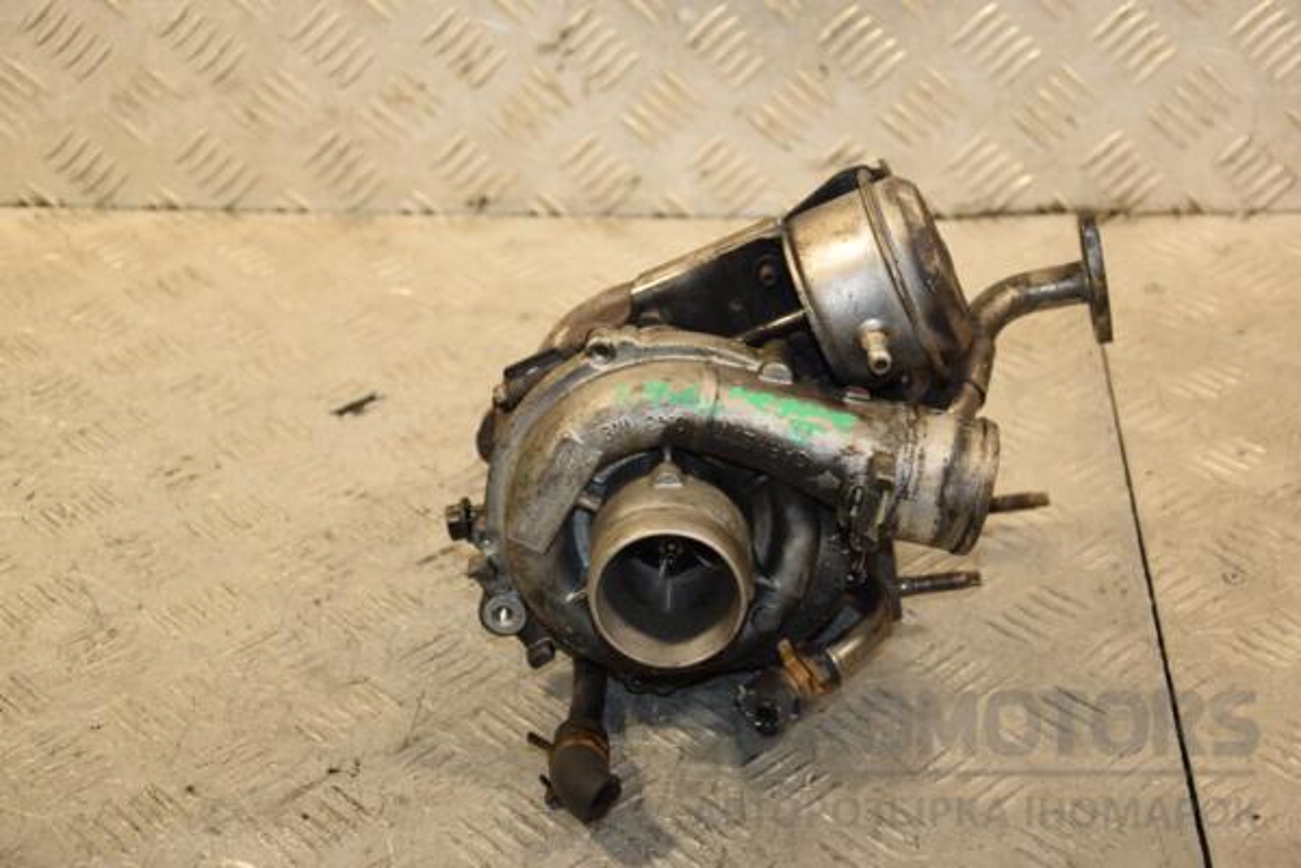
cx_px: 650
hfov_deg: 28.1
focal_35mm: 72
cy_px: 434
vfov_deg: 18.9
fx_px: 2602
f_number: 4.8
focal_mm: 48
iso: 800
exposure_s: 1/160
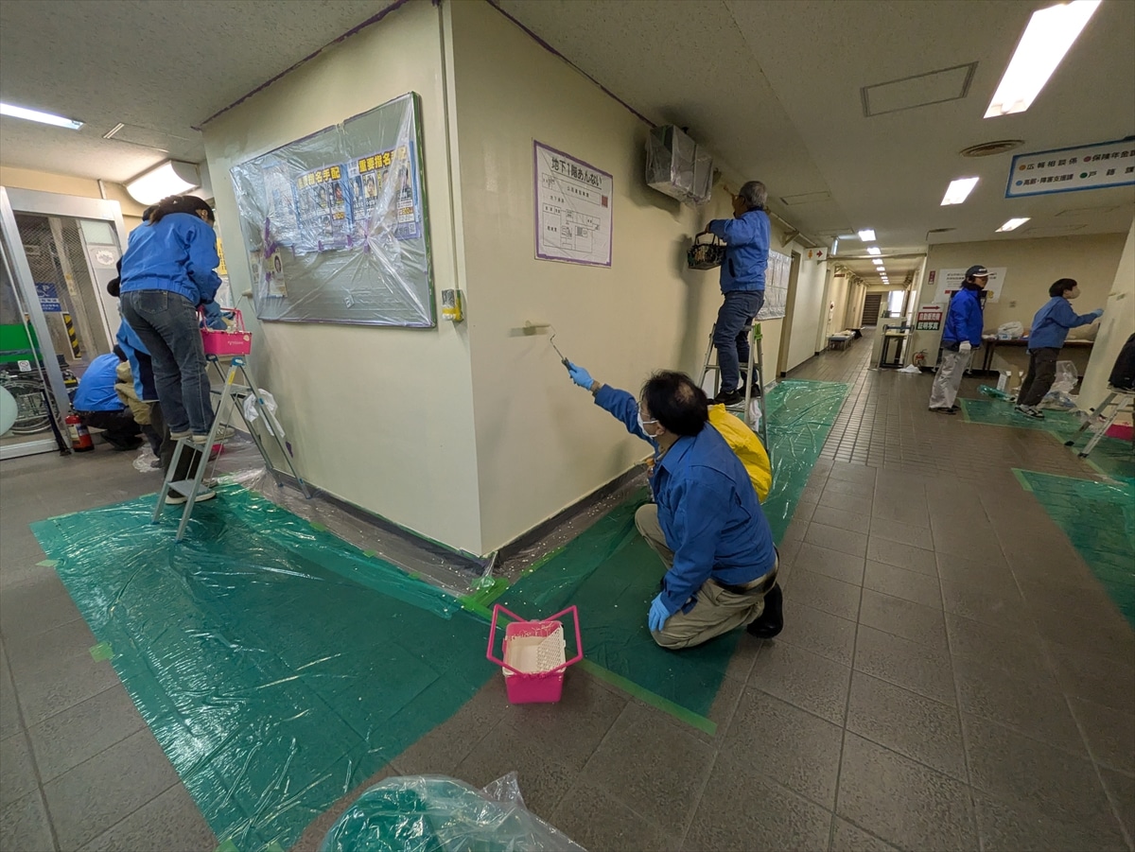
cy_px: 426
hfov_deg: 102.0
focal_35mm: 14
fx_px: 459
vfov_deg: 85.7
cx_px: 568
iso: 322
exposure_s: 1/100
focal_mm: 1.83
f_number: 2.2
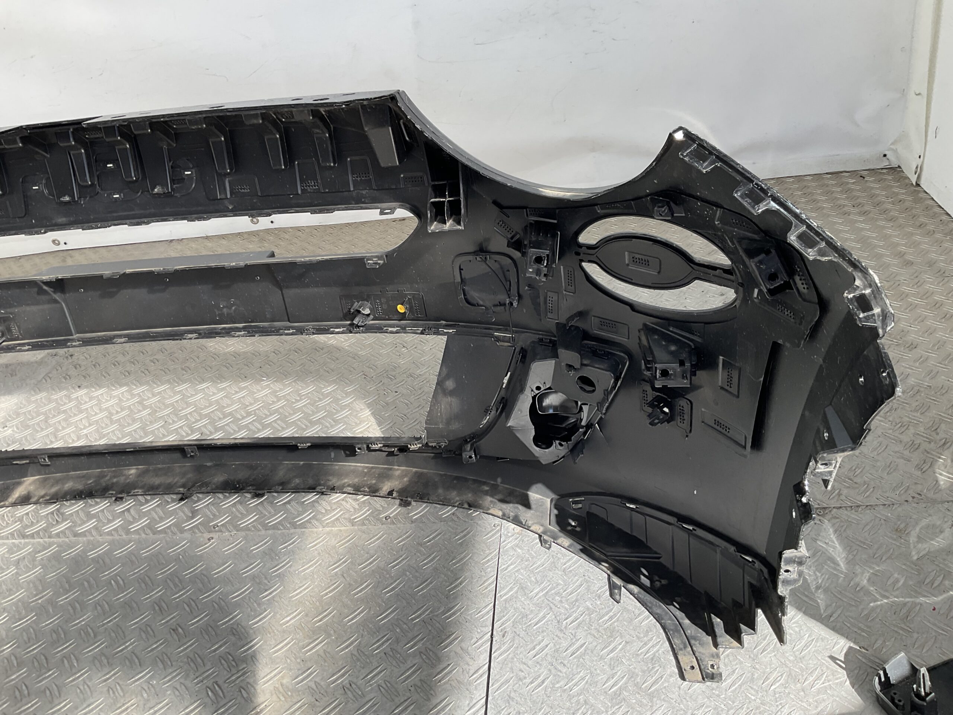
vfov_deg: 48.2
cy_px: 358
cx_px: 476
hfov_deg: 61.7
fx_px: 798
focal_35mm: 29
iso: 16
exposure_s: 1/200
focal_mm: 3
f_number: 1.8
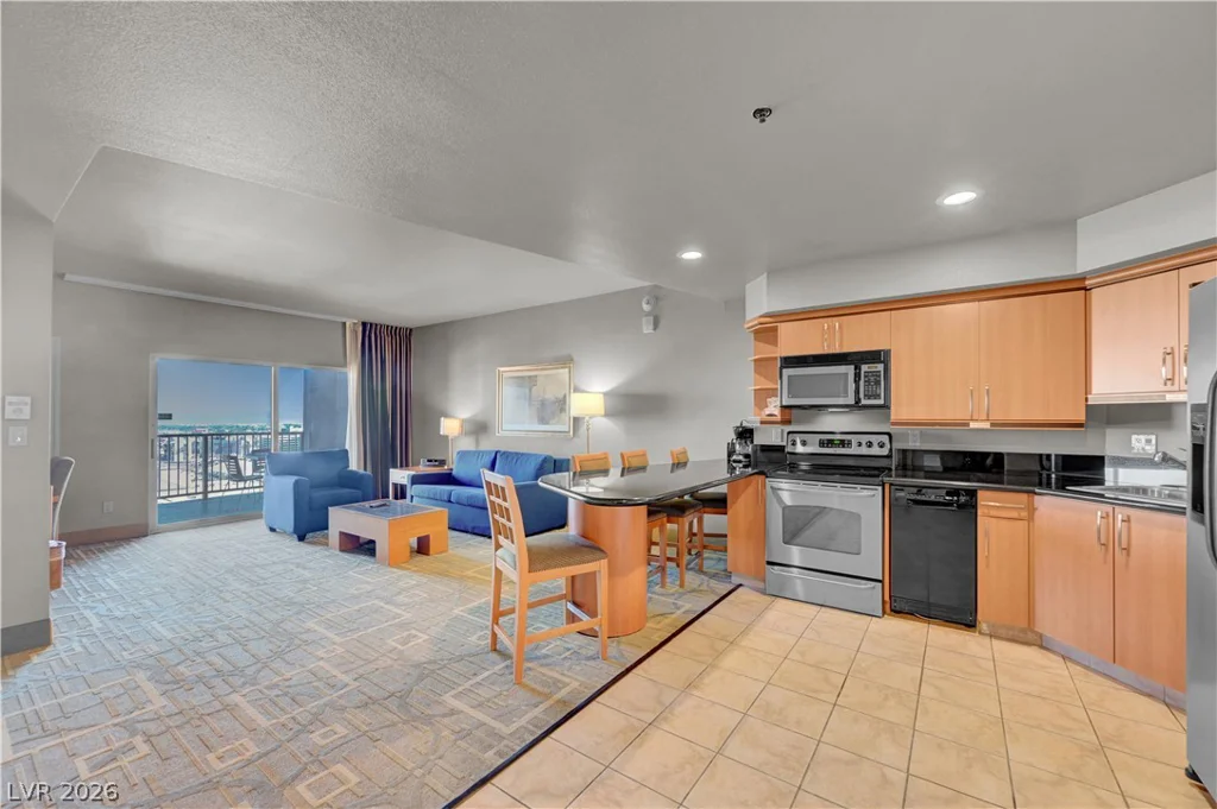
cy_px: 404
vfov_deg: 81.1
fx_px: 473
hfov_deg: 104.3
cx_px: 608
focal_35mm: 14
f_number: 8
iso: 400
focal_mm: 14
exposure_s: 1/2
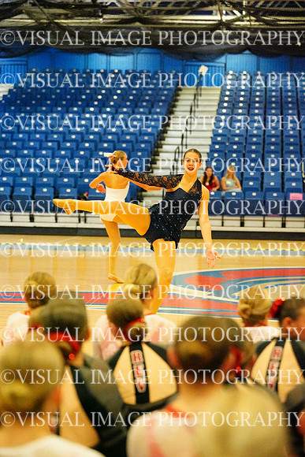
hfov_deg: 15.4
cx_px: 152
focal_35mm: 89
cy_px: 228
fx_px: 1130
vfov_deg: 22.9
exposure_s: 1/1600
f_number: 2.8
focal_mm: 89
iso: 25600
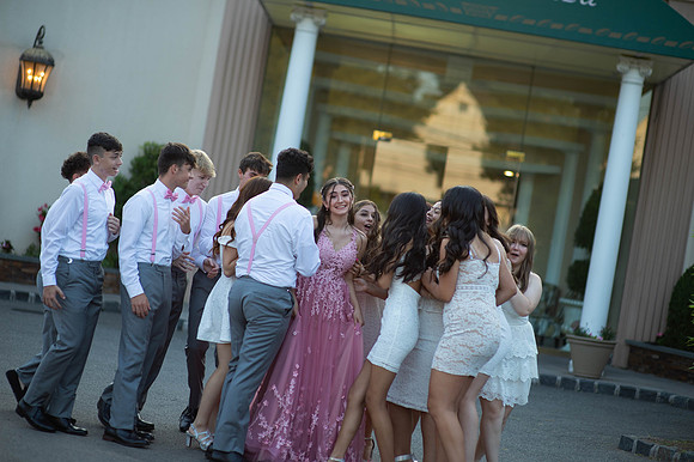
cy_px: 231
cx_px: 347
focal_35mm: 85
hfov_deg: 23.9
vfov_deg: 16.1
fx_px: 1638
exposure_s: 1/1000
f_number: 2
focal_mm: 85
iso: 250
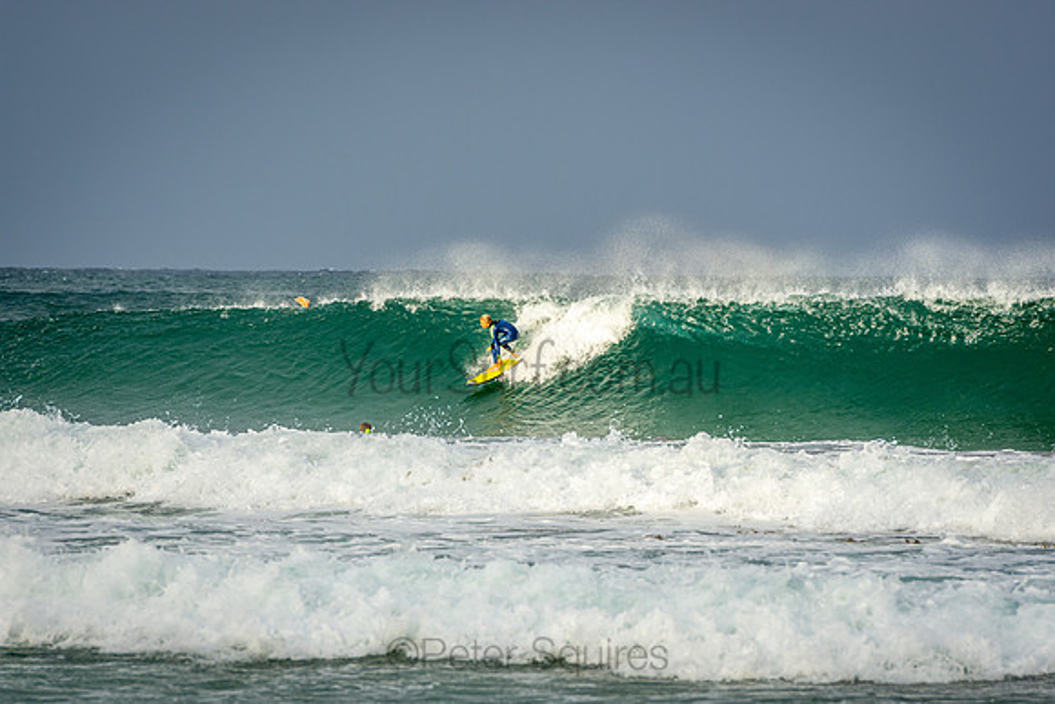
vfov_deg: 4.6
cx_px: 528
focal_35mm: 300
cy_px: 352
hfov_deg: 6.9
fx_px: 8793
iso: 200
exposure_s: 1/500
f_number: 5.6
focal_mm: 200
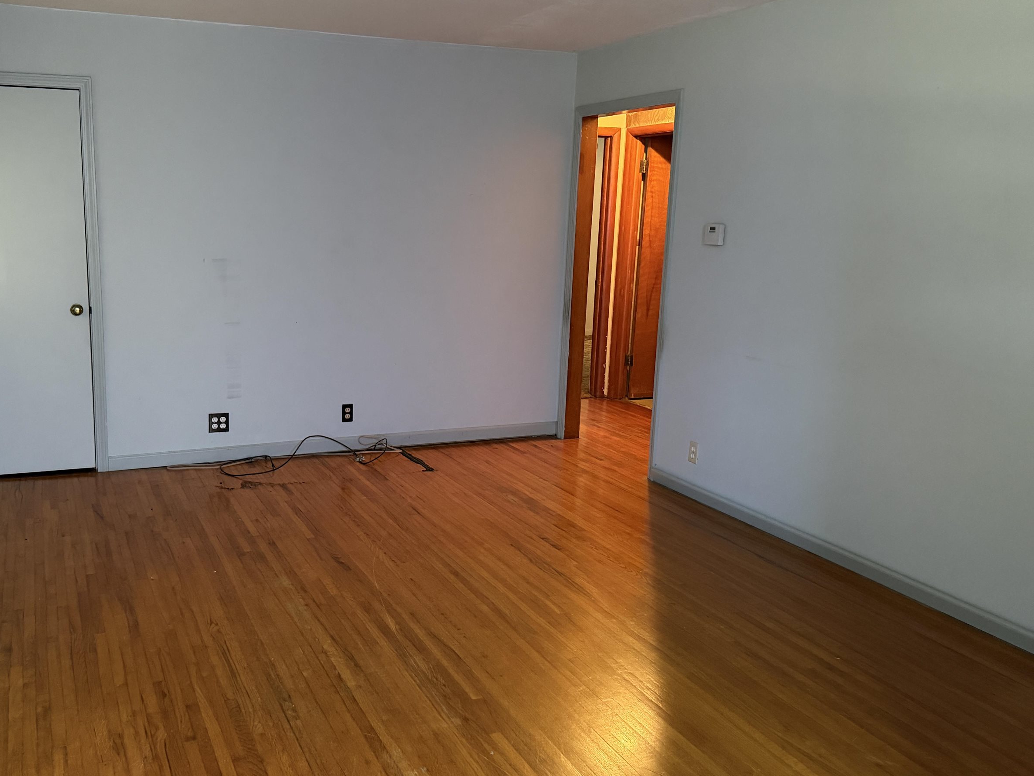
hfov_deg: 57.7
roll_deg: -0.9
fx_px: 926
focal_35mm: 31
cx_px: 394
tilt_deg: -12.1
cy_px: 380
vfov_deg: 45.4
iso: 1000
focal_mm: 6.76
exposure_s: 1/40
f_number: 1.78
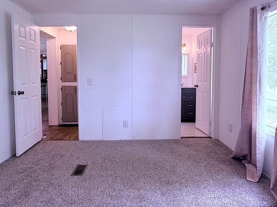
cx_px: 140
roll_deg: +0.7
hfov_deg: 71.6
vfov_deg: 56.4
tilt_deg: -1.6
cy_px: 84
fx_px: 192
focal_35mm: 24
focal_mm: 2.22
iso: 100
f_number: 2.2
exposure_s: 1/120
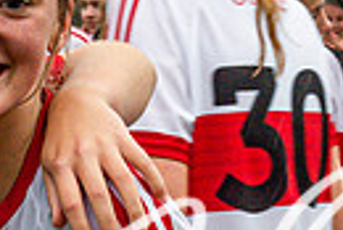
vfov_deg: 8.1
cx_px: -47
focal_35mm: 169
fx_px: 1612
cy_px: 198
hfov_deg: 11.9
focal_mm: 38
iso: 3200
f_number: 6.3
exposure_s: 1/100
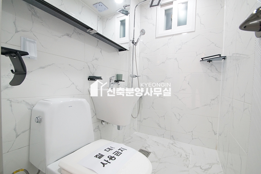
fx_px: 109
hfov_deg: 100.4
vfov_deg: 77.2
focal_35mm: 15
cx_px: 130
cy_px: 87
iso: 800
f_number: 5
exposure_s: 1/60
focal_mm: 10
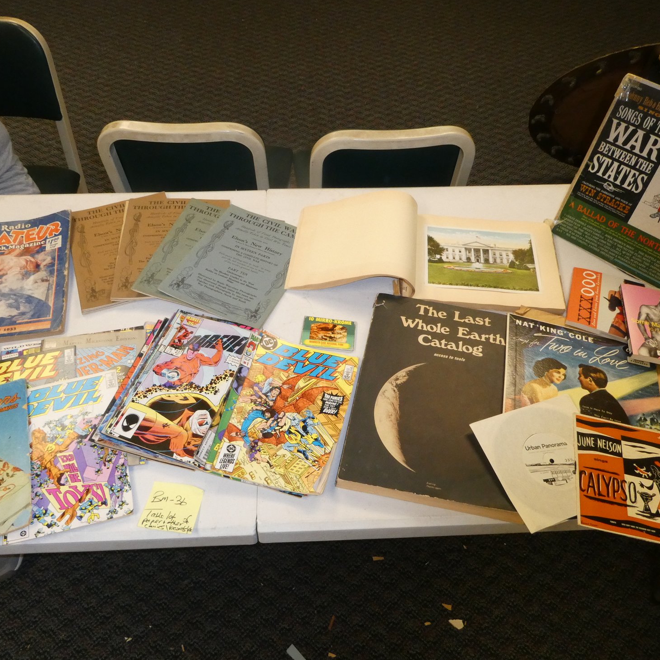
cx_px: 329
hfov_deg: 55.6
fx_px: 626
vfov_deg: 55.6
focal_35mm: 29
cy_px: 336
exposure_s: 1/60
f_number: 4.5
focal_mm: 4.3
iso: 400
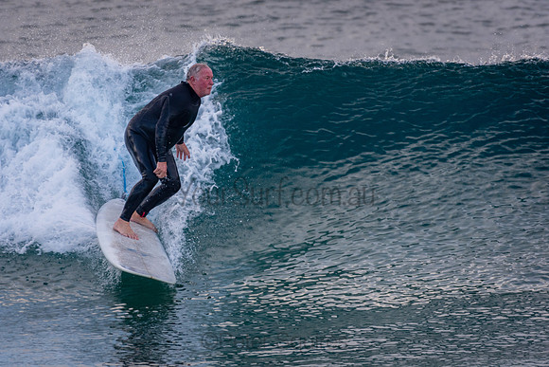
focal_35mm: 750
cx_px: 274
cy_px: 184
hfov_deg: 2.7
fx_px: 11440
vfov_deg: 1.8
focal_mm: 500
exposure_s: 1/400
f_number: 5.6
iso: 400
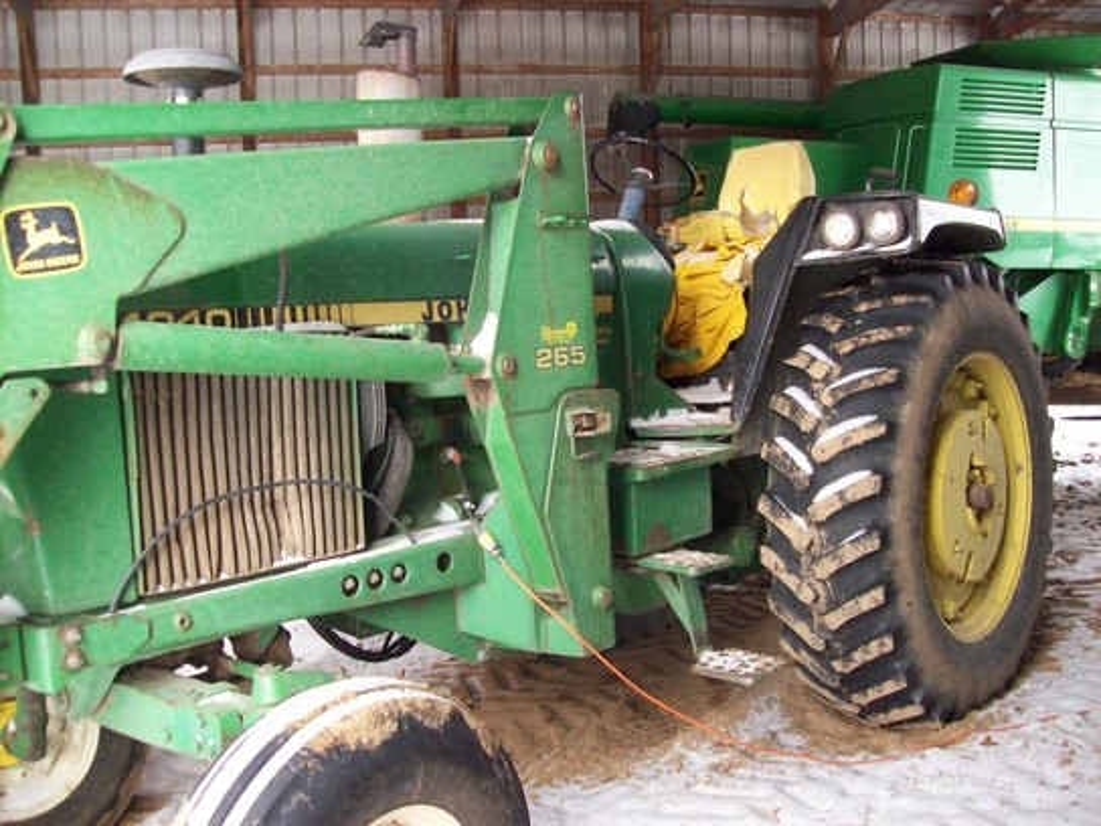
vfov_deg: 39.7
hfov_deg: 51.4
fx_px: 1145
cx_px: 550
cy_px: 413
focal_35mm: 36
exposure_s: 1/147
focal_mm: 6
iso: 200
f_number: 2.7
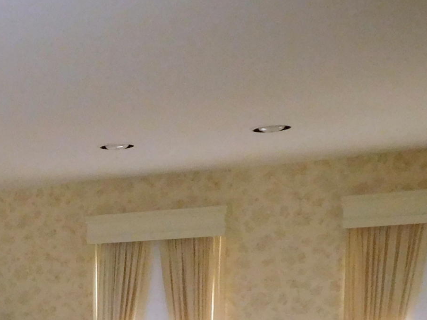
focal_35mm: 83
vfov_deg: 16.7
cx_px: -226
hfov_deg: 20.1
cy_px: 424
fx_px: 1024
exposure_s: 1/30
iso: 720
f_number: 3.4
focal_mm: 4.5
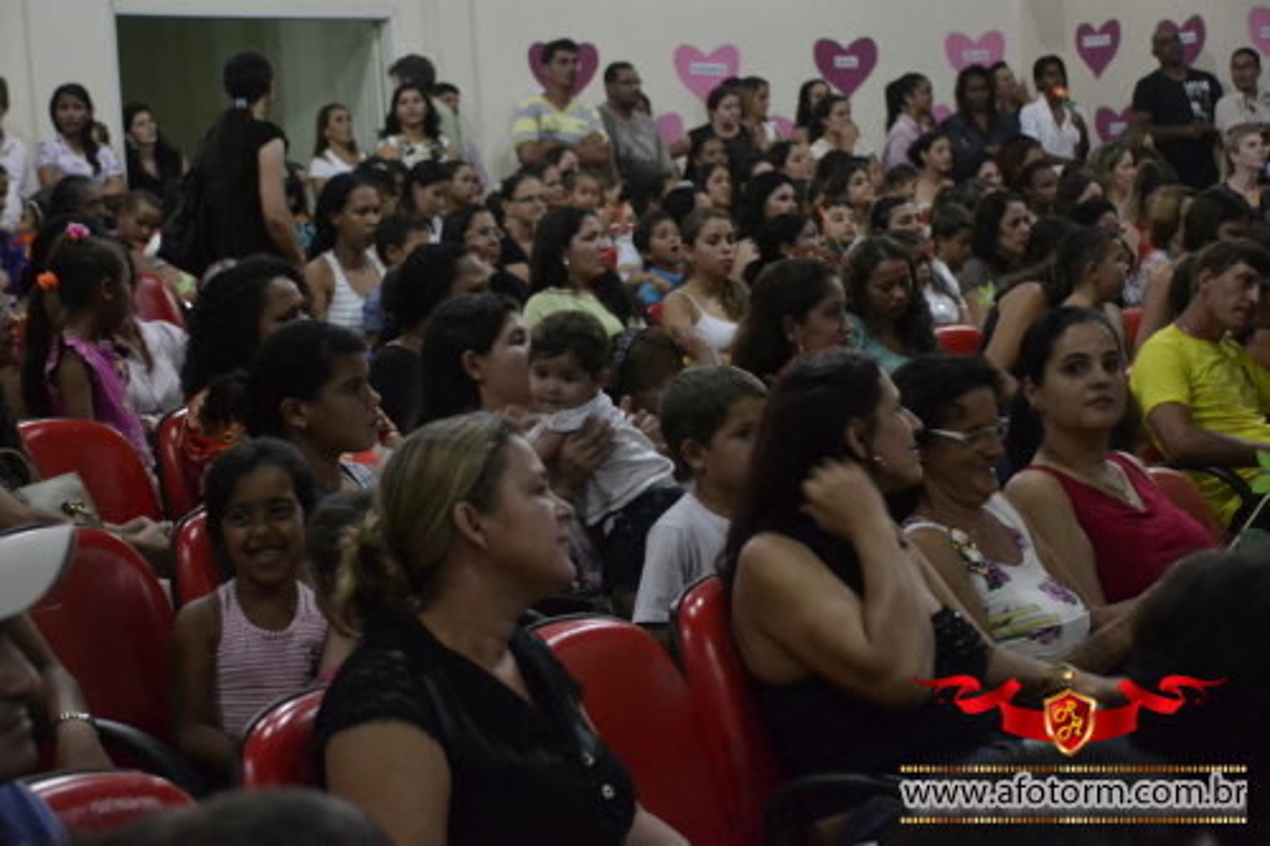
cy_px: 423
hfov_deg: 26.0
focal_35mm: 78
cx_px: 635
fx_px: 2751
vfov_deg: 17.5
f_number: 5
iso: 3200
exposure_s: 1/25
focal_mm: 52
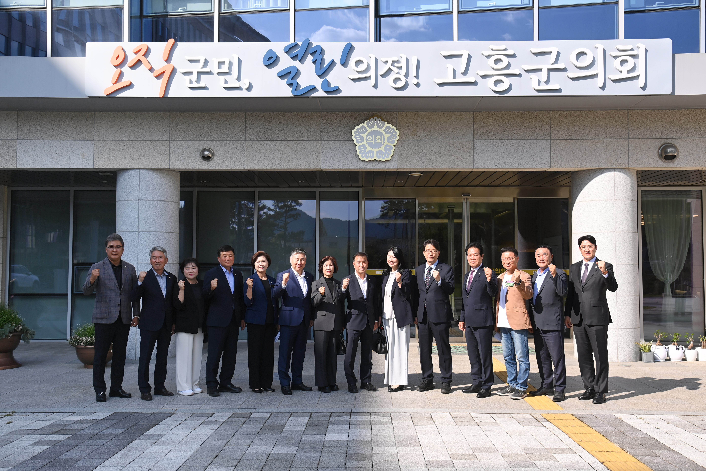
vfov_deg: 38.9
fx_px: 667
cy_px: 236
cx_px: 353
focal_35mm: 34
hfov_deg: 55.8
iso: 100
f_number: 7.1
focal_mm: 34
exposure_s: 1/250
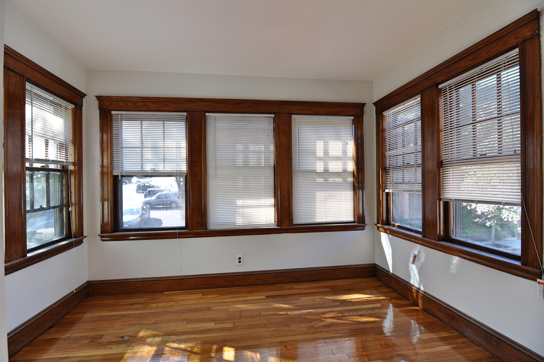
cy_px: 181
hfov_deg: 95.0
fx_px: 249
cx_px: 272
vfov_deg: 71.9
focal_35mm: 16
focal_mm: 11
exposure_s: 1/125
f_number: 5.6
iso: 400
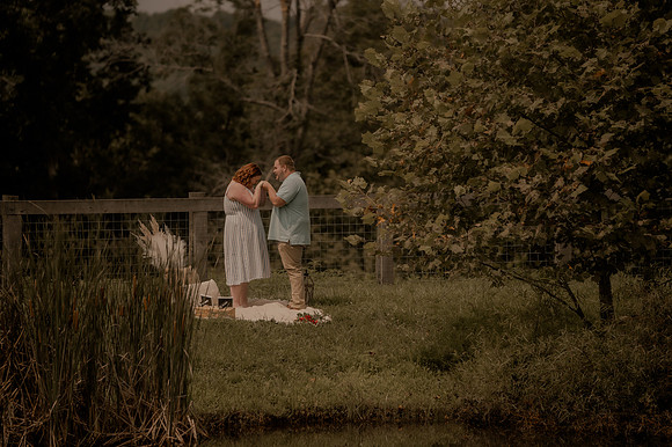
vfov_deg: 6.9
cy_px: 224
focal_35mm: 200
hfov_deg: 10.3
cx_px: 336
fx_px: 3731
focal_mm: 200
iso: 125
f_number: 2.8
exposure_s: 1/1600
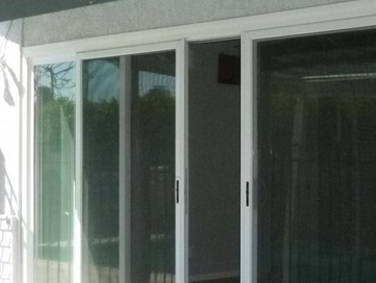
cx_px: 245
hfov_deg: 23.7
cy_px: 166
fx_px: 891
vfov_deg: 18.0
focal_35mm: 82
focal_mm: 5.2
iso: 400
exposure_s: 1/640
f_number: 5
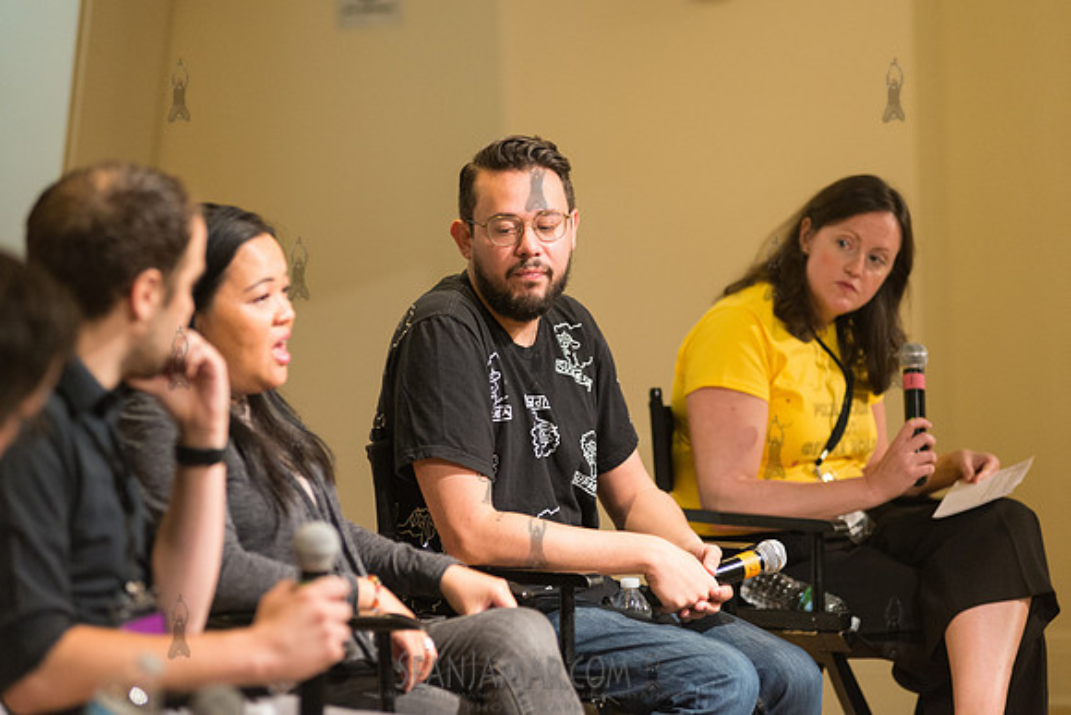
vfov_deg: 8.9
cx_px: 536
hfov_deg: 13.2
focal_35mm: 155
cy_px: 358
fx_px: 4612
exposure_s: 1/320
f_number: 3.5
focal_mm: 155
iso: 3200
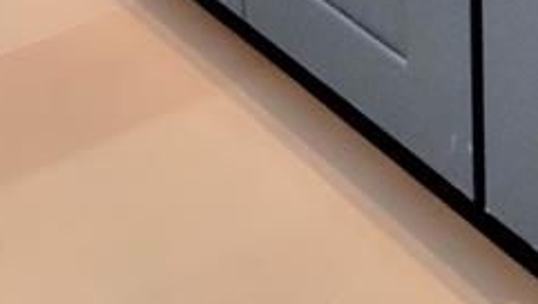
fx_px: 1451
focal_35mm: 102
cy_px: -887
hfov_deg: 19.9
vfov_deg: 7.9
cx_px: -85
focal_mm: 13
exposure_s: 1/40
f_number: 9
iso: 800
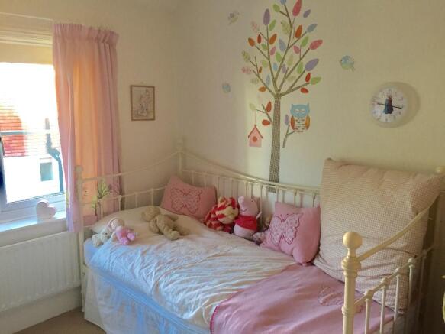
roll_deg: +0.4
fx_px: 373
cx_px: 222
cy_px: 167
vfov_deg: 48.2
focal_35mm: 29
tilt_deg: -8.3
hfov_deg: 61.7
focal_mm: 4.15
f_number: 2.2
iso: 50
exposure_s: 1/33
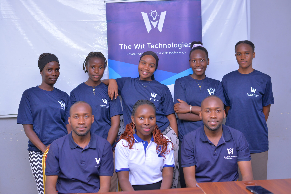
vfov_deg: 27.0
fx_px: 404
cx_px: 146
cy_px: 97
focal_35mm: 50
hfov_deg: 39.6
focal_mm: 50
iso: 1250
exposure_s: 1/160
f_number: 3.2
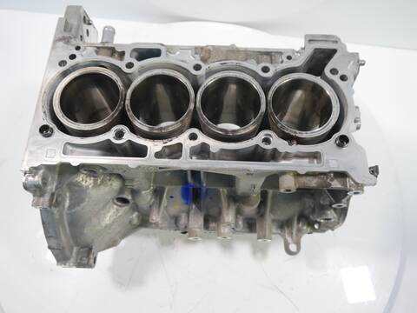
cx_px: 208
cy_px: 156
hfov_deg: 60.0
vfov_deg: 46.8
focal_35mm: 30
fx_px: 361
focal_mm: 15
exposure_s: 1/60
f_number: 3.6
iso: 800
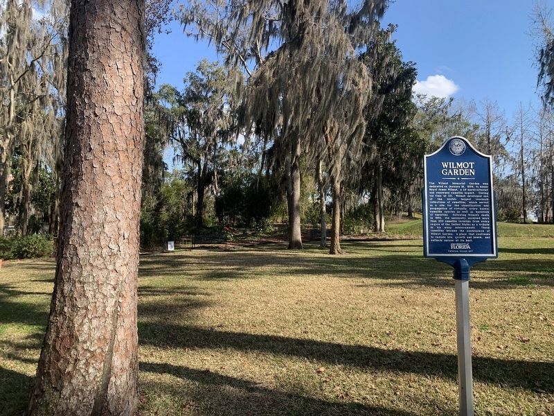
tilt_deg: +7.0
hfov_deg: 67.3
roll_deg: -0.2
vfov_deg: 53.1
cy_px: 208
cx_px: 277
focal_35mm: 26
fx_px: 416
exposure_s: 1/962
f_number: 1.8
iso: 25
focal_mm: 4.25
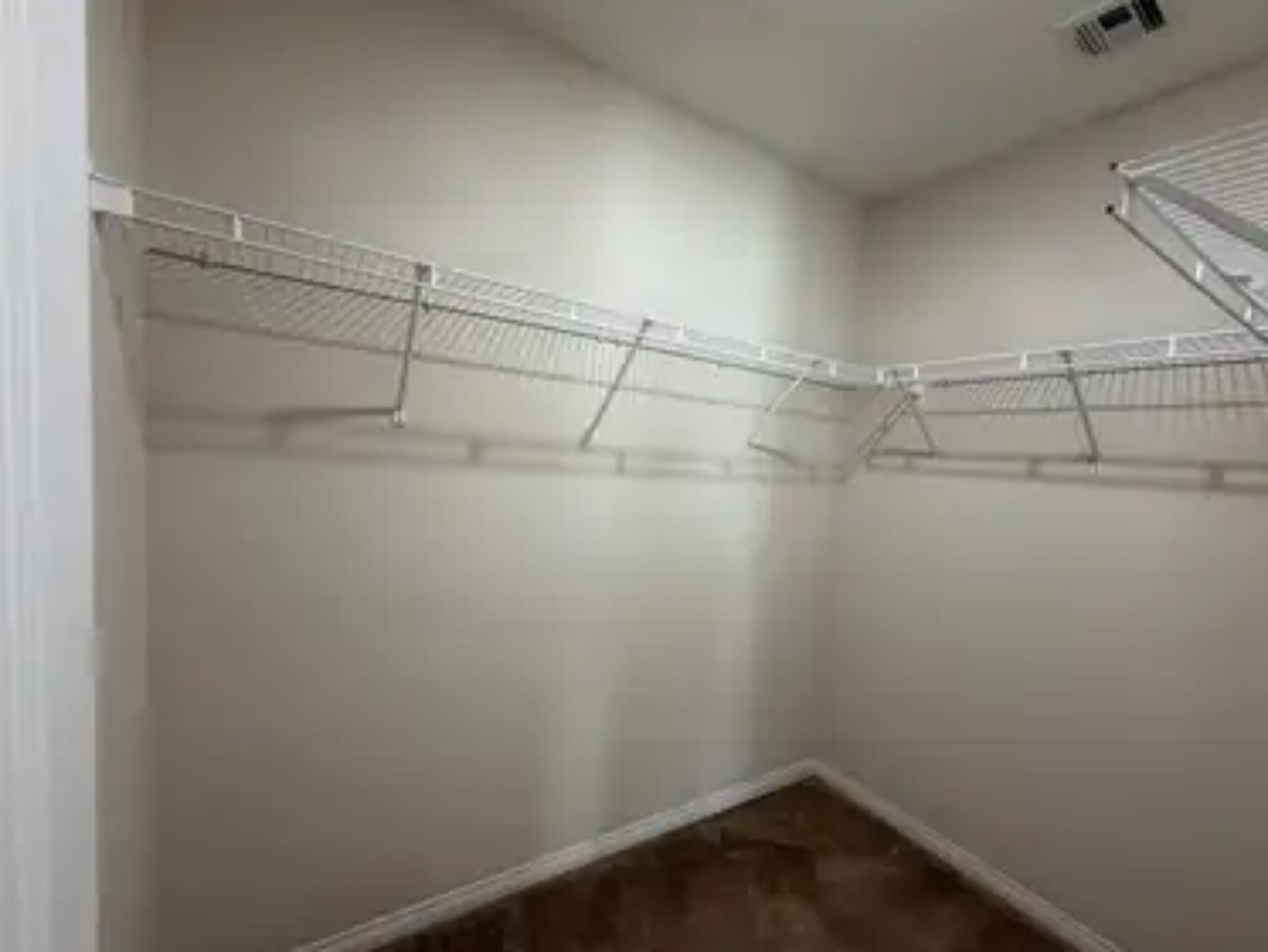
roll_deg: -3.7
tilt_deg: -4.3
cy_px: 493
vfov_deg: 81.7
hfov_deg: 98.1
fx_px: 550
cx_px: 666
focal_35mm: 15
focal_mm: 2.22
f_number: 2.2
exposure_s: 1/120
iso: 250
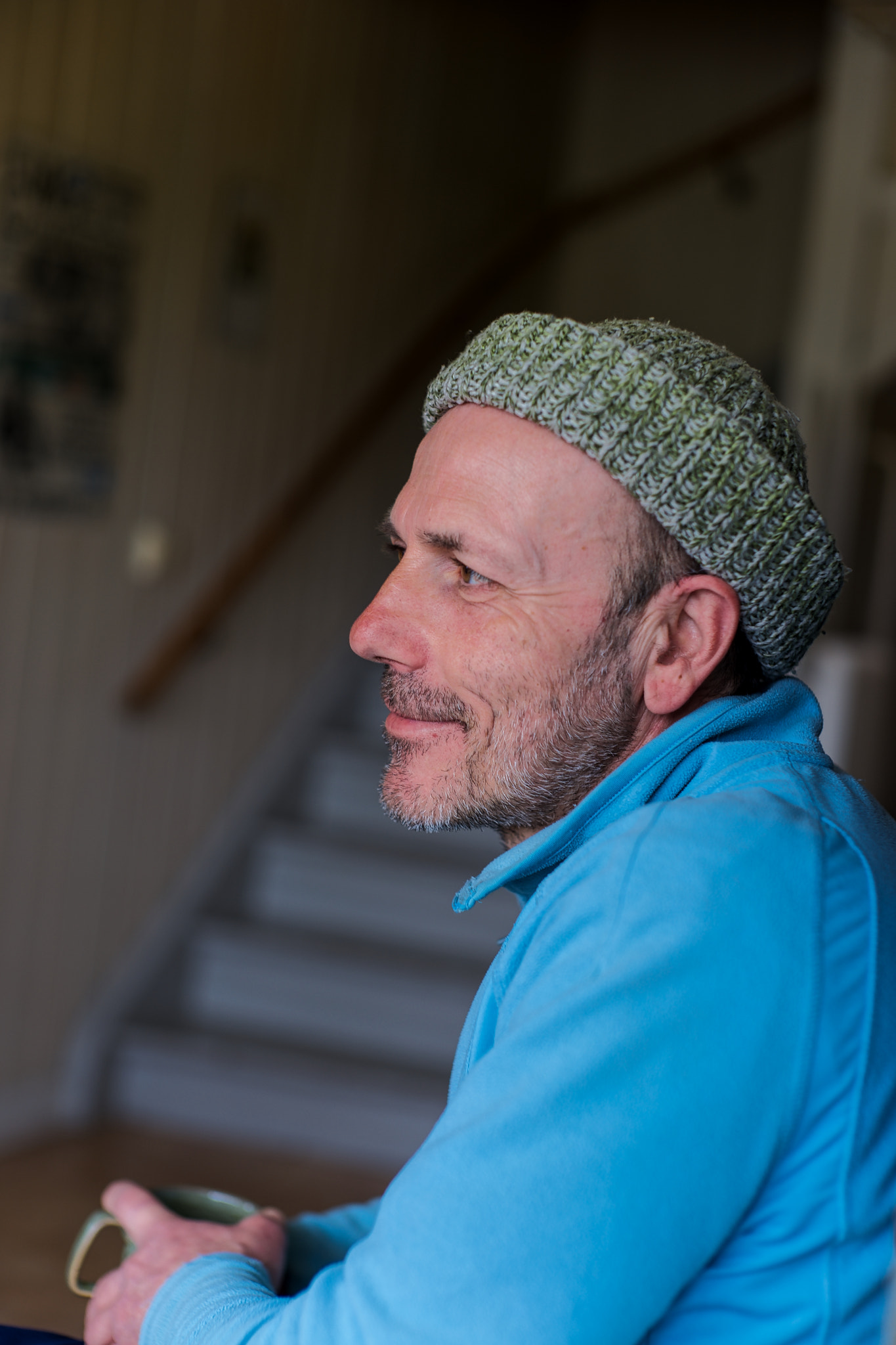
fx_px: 1867
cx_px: 448
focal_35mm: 50
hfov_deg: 27.0
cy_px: 672
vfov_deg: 39.6
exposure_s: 1/20
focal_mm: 50
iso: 50
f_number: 1.7
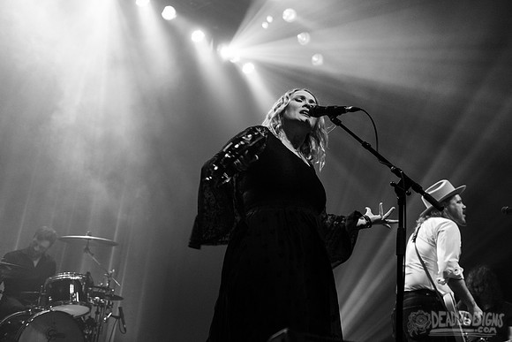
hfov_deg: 43.2
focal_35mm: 45
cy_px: 148
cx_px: 290
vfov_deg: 29.7
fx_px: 644
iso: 2500
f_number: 3.2
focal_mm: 40
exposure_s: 1/160
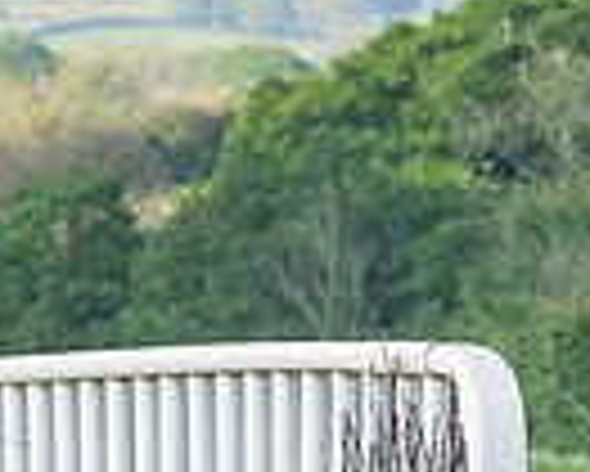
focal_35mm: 687
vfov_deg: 2.3
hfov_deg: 2.8
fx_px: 12005
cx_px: -358
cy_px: 735
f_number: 4
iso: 800
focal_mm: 70
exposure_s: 1/3200
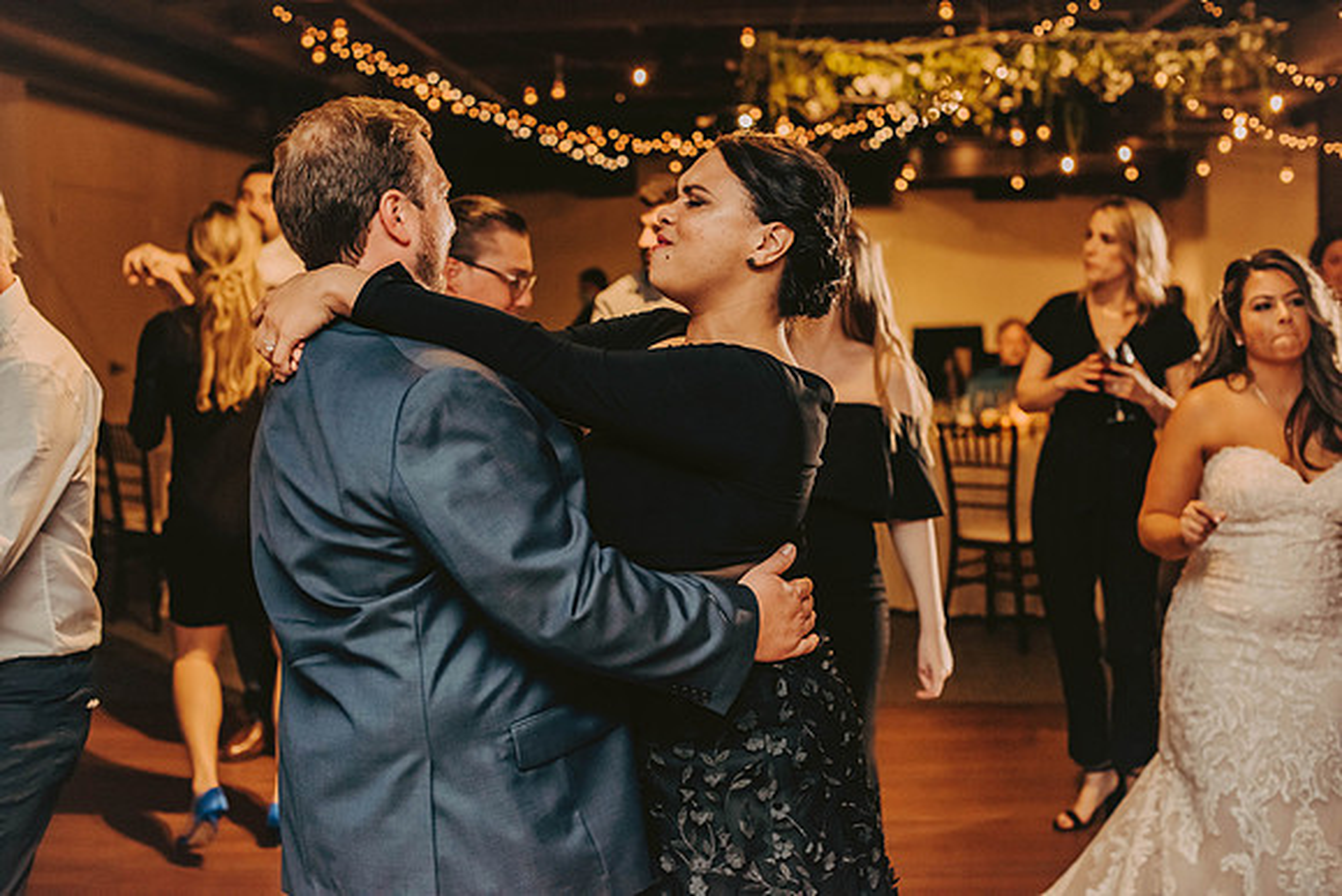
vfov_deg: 27.0
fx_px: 1864
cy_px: 448
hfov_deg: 39.6
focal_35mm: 50
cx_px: 671
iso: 2000
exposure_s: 1/200
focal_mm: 50
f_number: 3.2
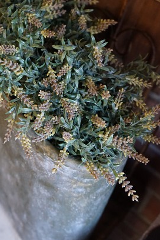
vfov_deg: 37.5
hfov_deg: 25.3
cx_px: 48
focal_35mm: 53
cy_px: 111
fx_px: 353
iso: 5000
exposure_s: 1/160
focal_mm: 36
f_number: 4
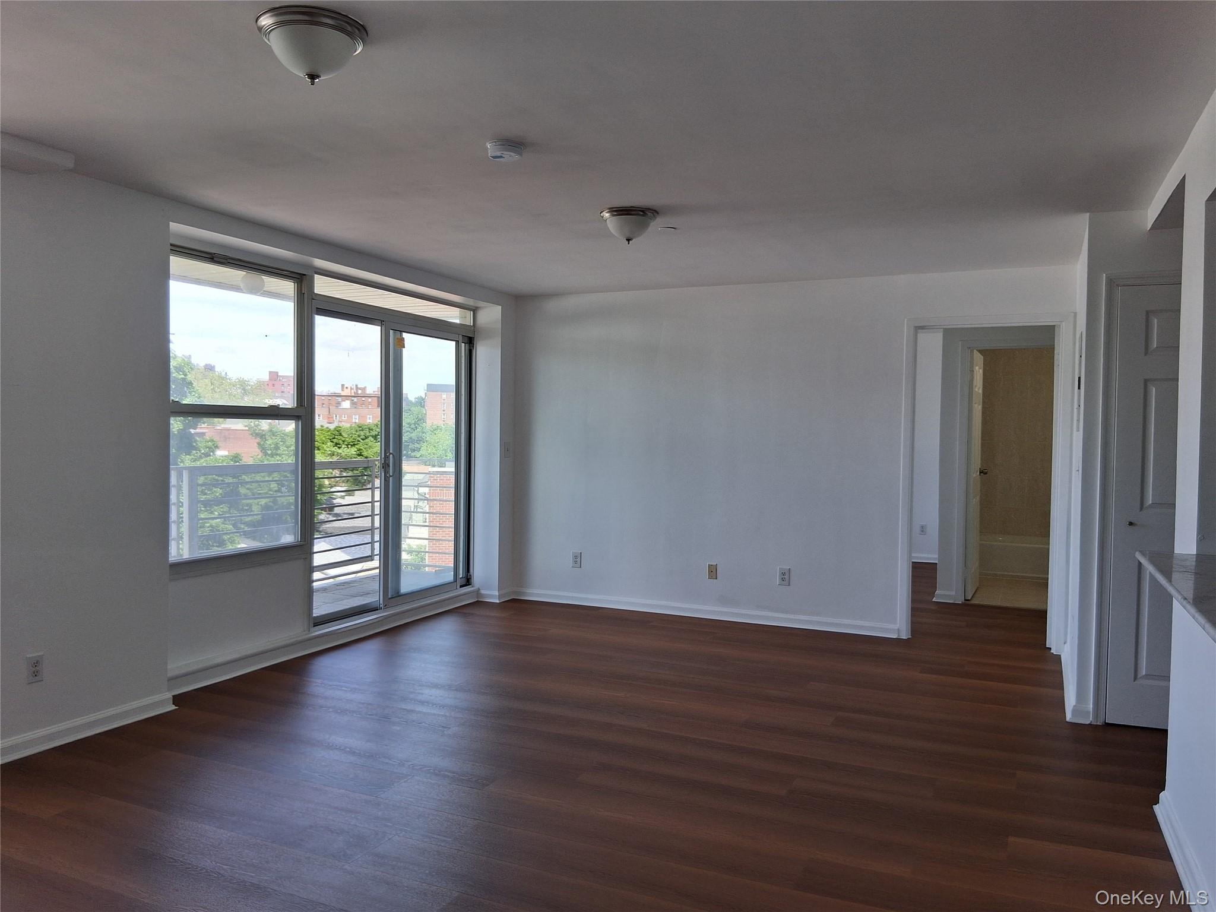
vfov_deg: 53.1
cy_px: 456
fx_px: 913
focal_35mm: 26
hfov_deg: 67.3
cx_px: 608
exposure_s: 1/120
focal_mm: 3.98
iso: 25
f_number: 1.8
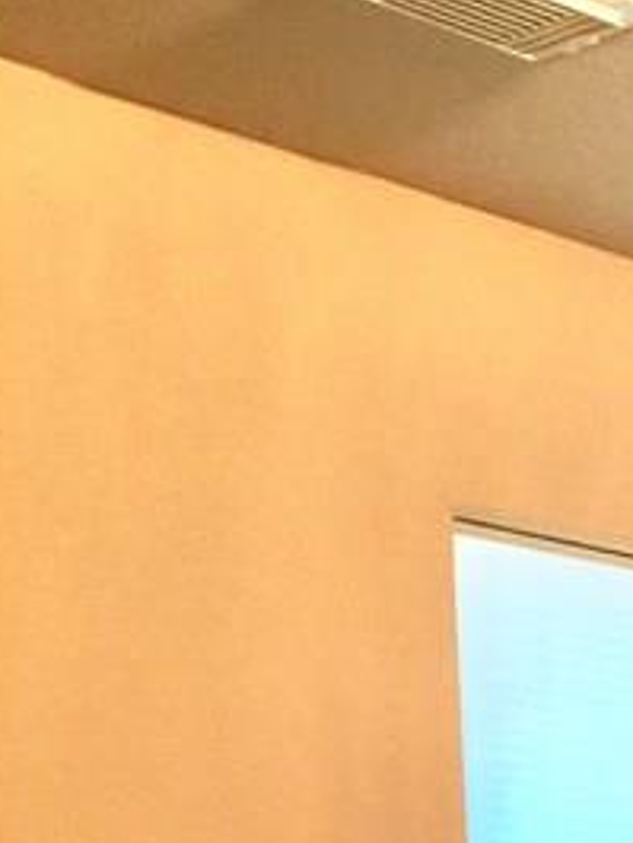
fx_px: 2729
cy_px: 1422
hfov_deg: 12.0
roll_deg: +0.0
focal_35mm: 112
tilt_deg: -4.7
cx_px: 1199
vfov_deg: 15.5
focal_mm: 4.15
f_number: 2.2
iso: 50
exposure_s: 1/15
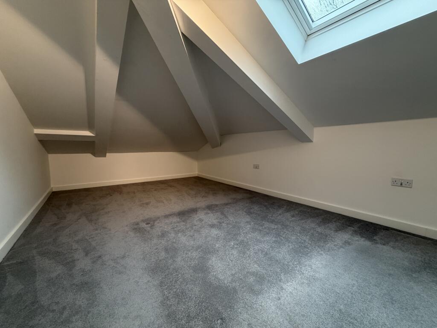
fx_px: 177
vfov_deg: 85.7
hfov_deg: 102.1
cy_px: 164
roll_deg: -0.9
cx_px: 218
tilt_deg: -6.3
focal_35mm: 14
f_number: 2.2
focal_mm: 2.22
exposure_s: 1/50
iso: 200
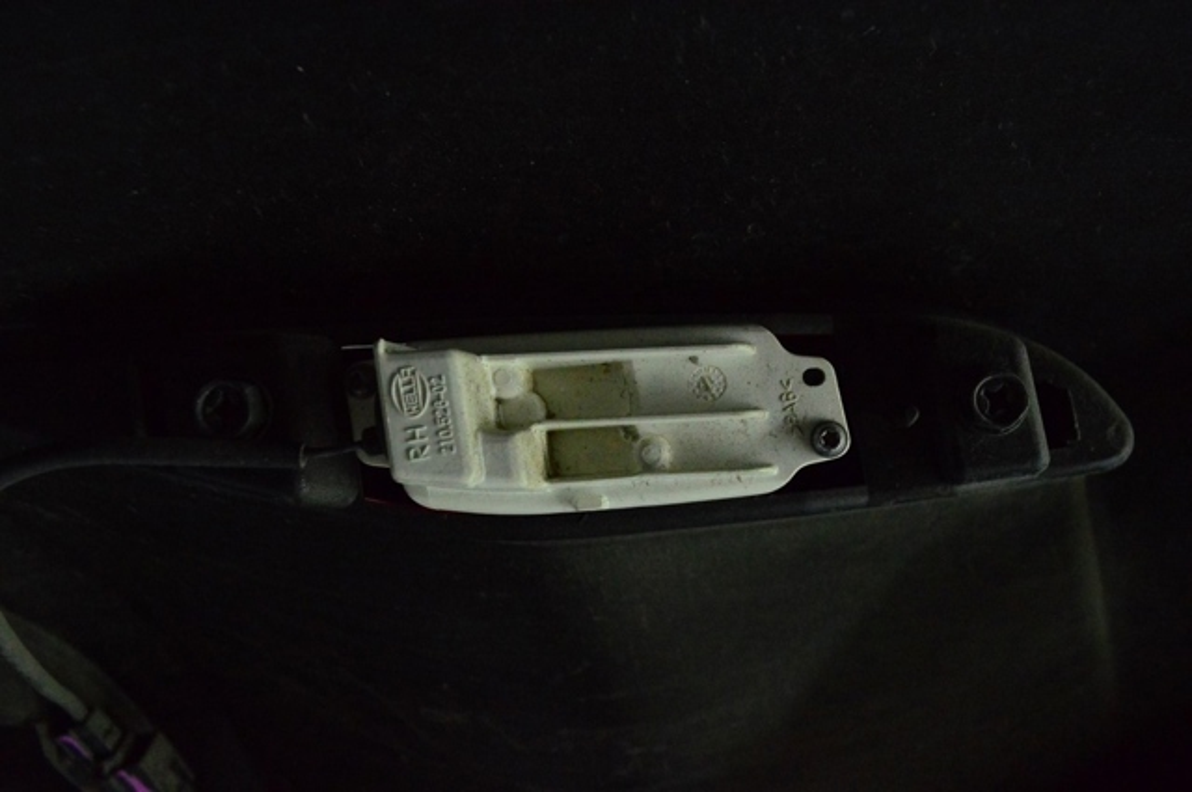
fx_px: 893
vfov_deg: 47.8
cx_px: 596
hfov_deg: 67.4
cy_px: 396
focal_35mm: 27
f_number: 6.3
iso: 6400
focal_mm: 18
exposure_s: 1/640
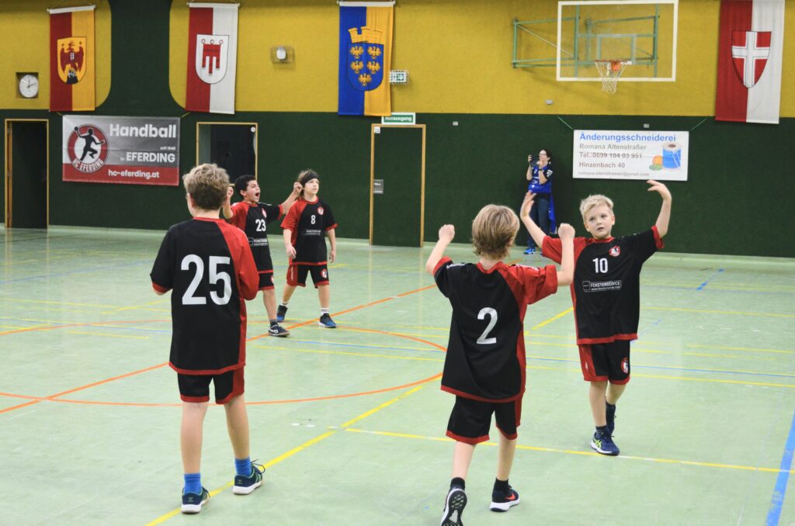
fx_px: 1058
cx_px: 398
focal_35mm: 48
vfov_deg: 27.9
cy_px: 263
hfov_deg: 41.2
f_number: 4.8
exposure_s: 1/400
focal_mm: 32
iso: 1600
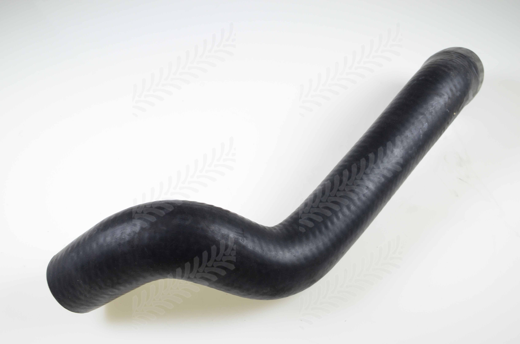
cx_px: 260
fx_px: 519
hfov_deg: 53.2
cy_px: 172
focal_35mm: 36
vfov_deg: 36.7
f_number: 10
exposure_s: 1/125
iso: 500
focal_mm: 24
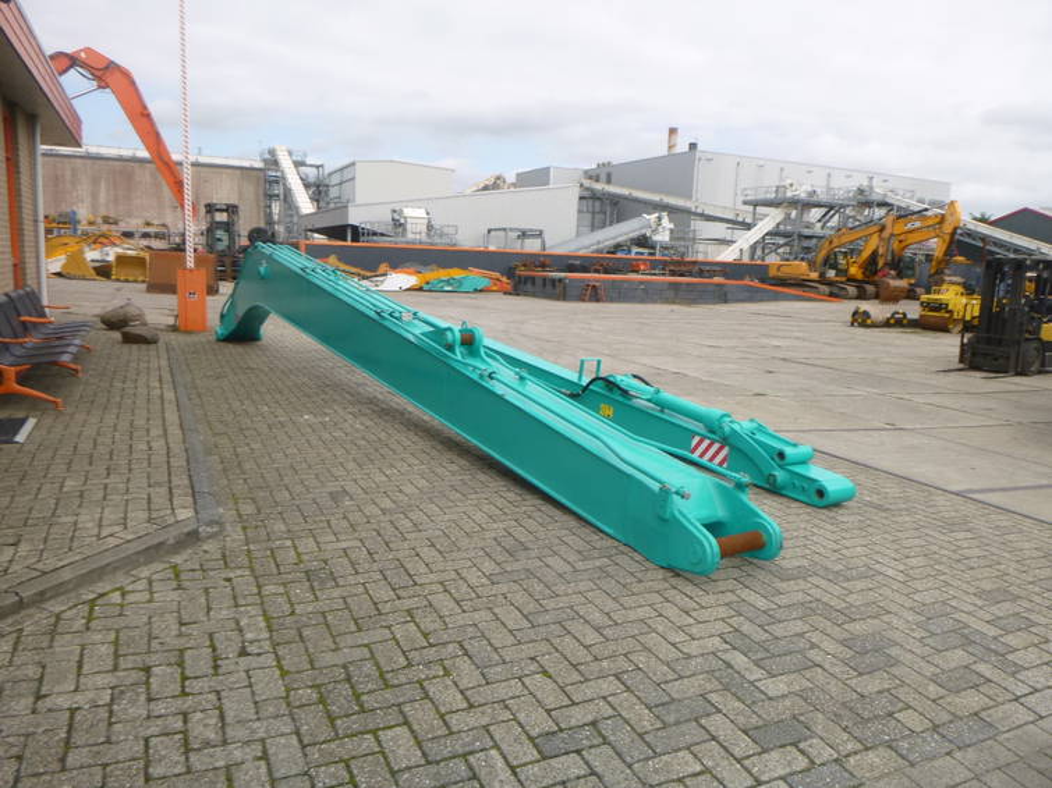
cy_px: 394
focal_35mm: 25
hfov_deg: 69.4
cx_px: 526
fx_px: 760
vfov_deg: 54.9
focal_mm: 4.5
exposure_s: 1/320
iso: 100
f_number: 3.9
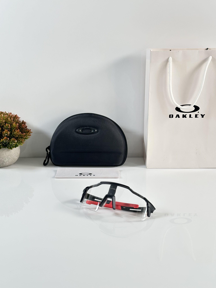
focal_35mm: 48
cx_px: 108
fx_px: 399
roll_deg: -0.5
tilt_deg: -16.7
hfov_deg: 30.3
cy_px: 144
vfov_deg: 39.7
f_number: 1.78
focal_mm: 6.86
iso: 64
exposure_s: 1/100
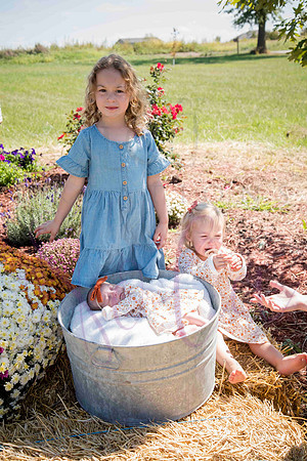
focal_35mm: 52
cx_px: 154
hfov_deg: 26.0
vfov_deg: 38.2
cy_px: 230
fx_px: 665
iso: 400
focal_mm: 52
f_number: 7.1
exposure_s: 1/320
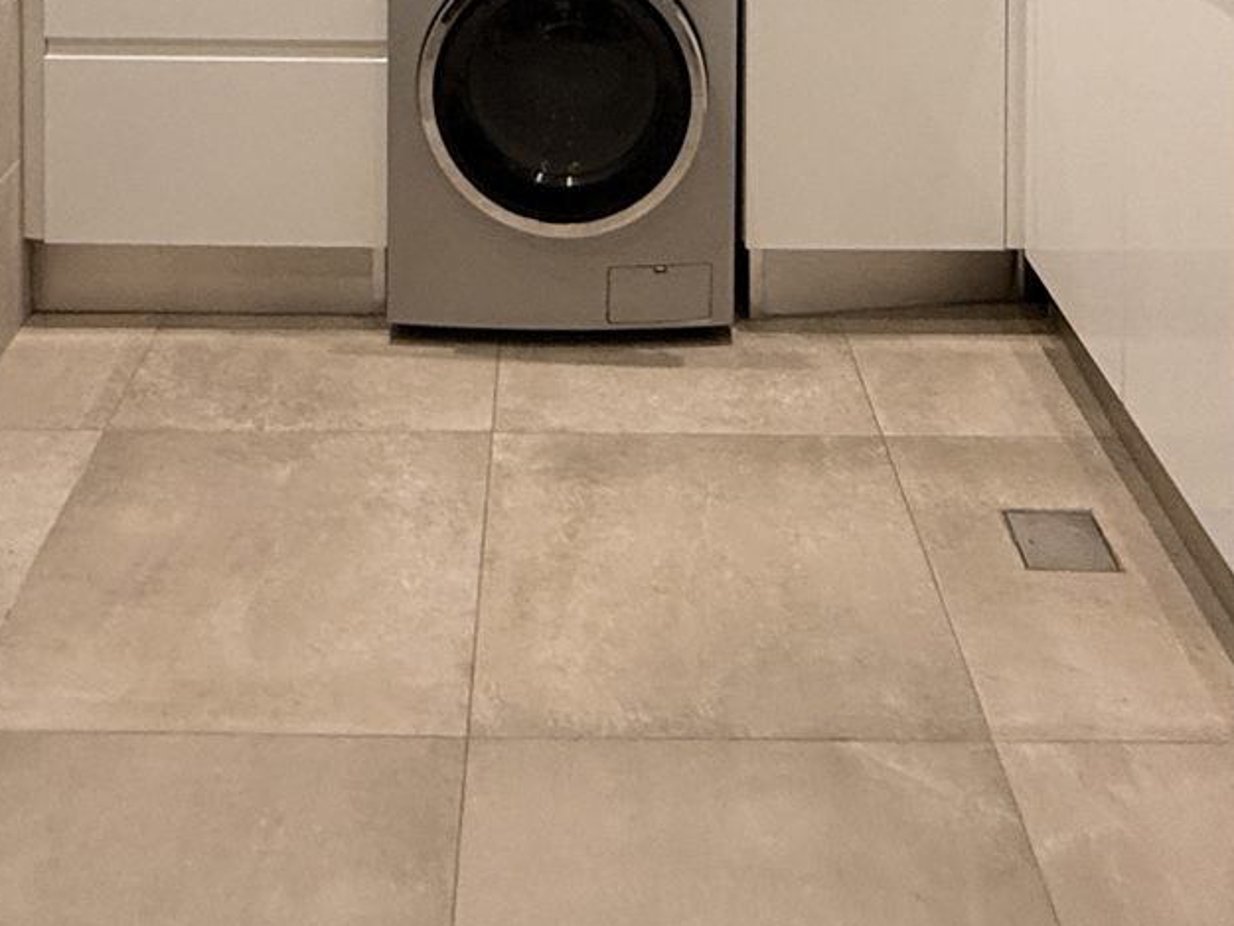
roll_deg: -0.2
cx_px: 555
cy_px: -409
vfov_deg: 26.1
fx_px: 1533
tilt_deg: -1.0
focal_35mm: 43
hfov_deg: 43.8
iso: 250
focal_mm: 2.22
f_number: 2.2
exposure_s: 1/60
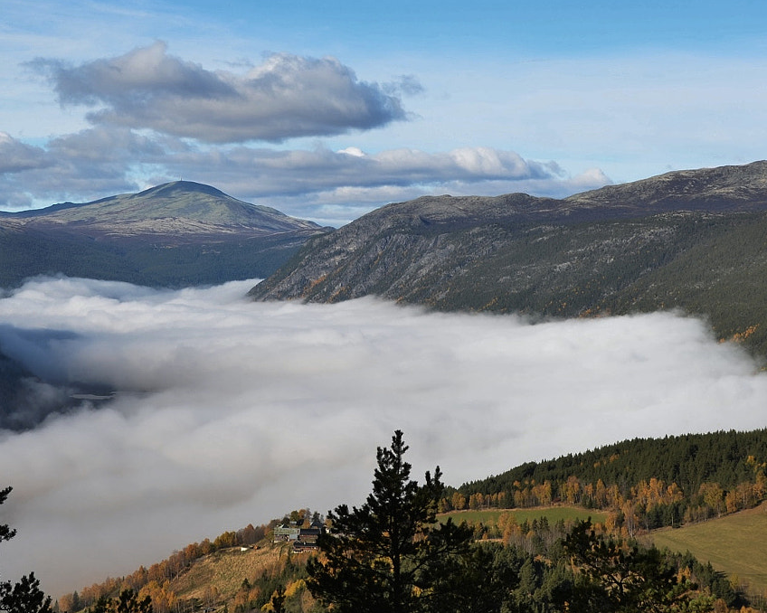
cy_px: 254
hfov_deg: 24.6
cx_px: 217
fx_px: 1745
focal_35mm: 77
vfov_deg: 19.9
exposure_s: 1/250
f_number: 8
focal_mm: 29
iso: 100
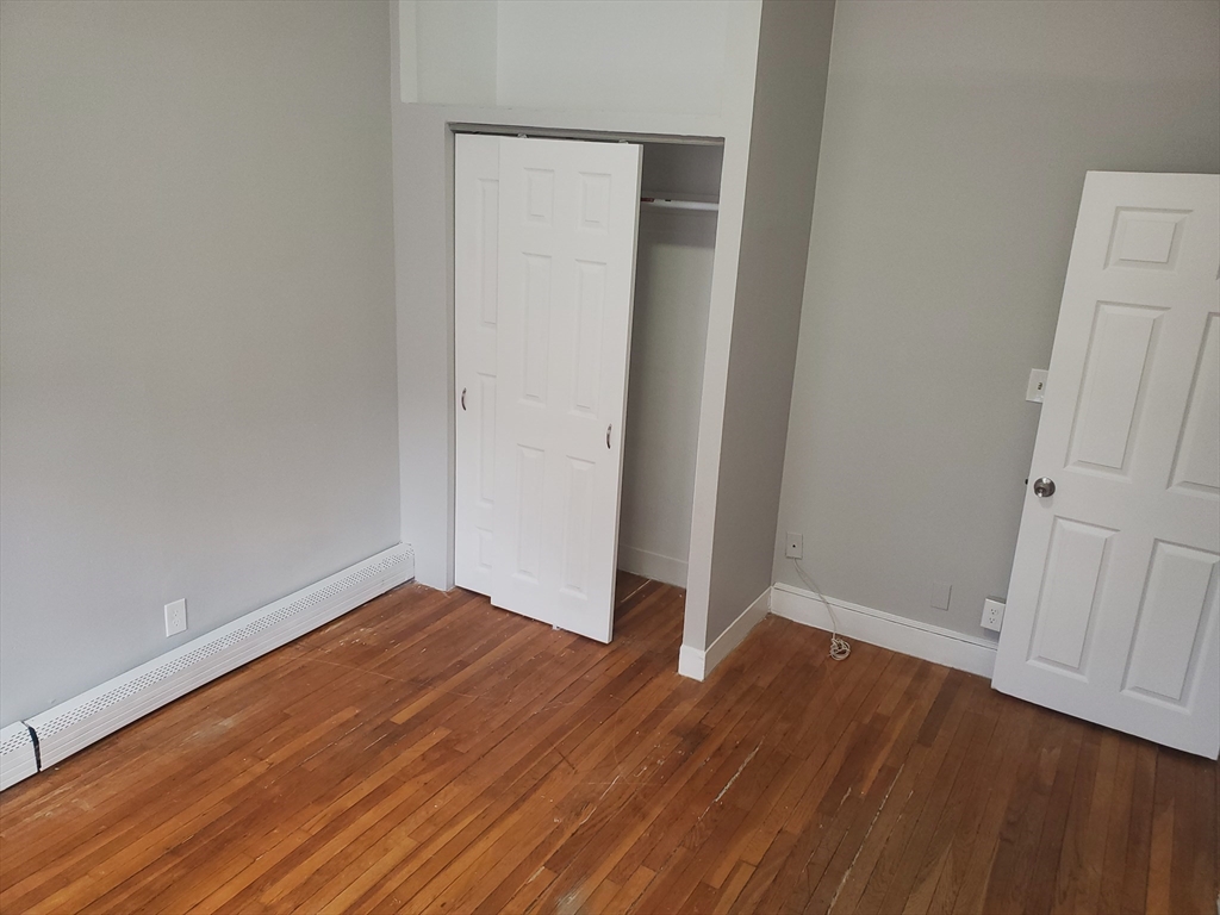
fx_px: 916
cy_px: 458
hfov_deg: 67.3
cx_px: 610
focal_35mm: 26
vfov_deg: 53.1
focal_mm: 4.3
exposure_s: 1/60
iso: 100
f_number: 2.4
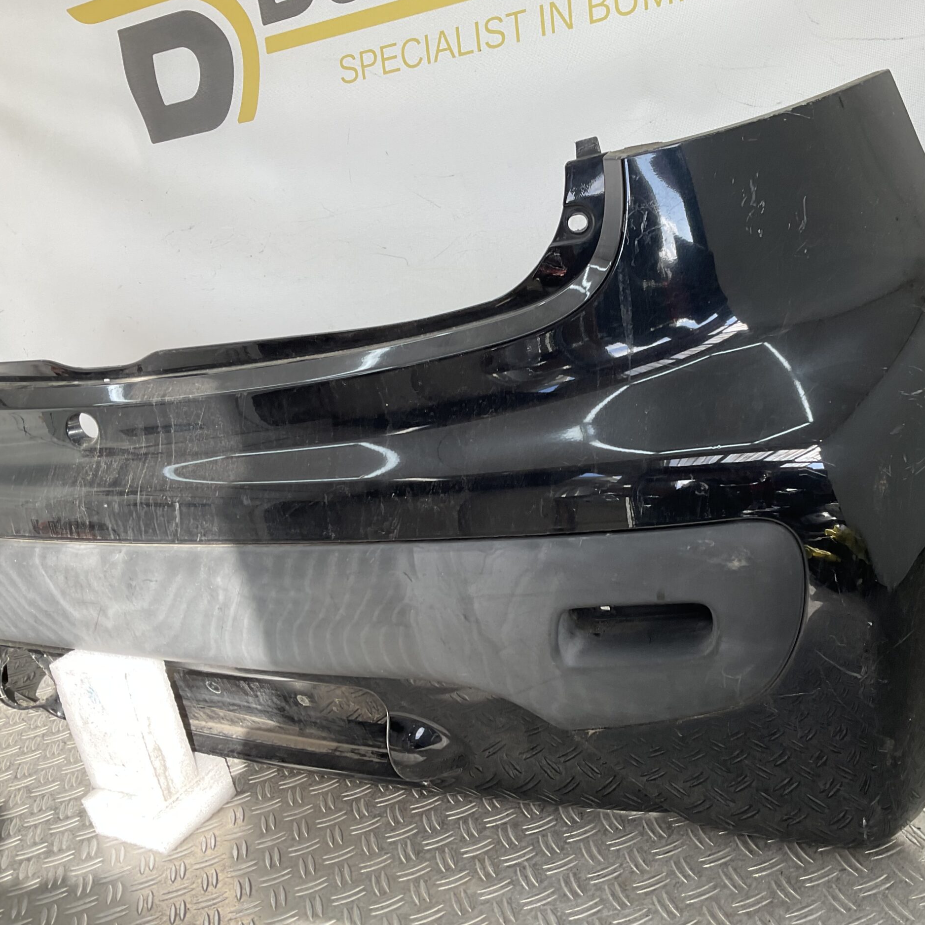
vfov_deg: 47.2
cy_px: 459
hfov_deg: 46.9
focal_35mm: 35
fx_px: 1058
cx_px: 559
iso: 16
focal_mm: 3
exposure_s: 1/161
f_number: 1.8
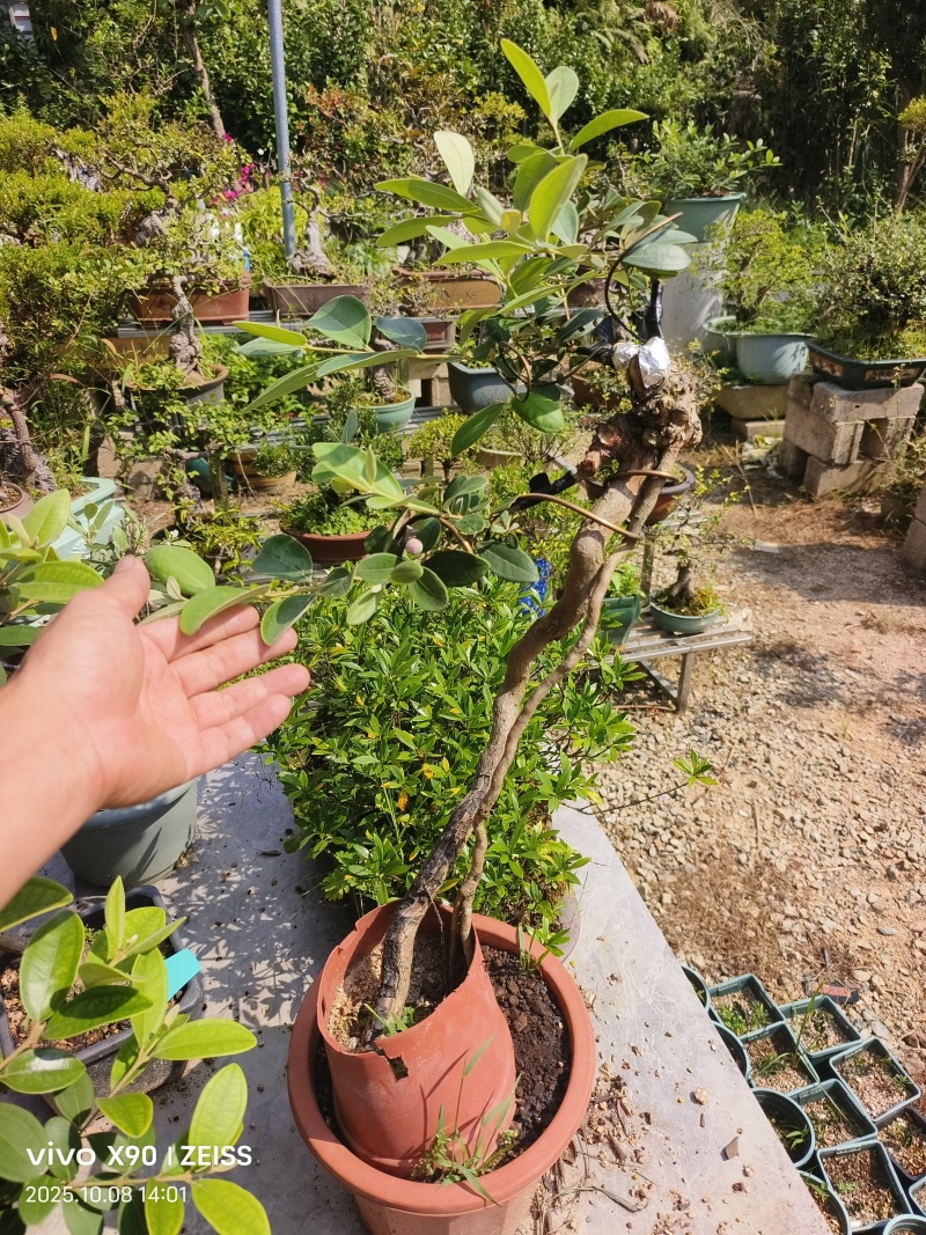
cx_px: 463
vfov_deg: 73.9
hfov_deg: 58.9
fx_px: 821
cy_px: 618
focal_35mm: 23
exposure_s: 1/1934
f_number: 1.75
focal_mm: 5.5
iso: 72
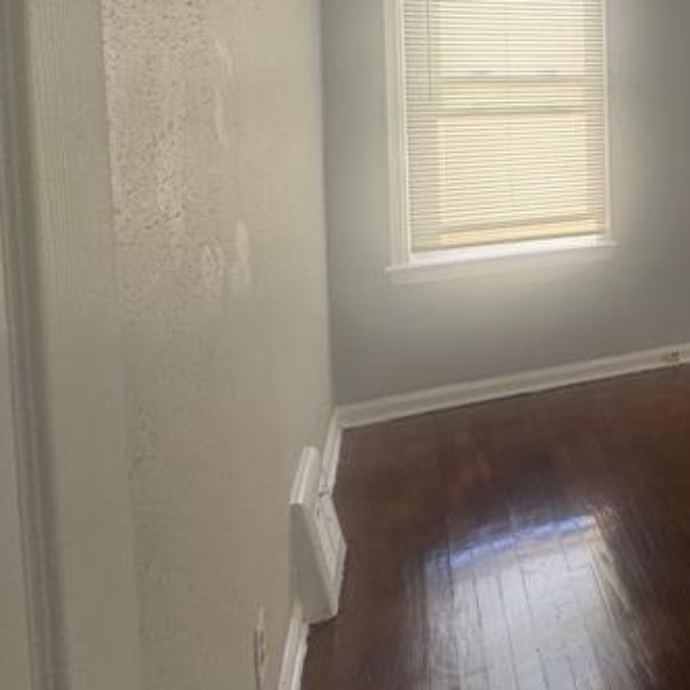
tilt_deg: -2.7
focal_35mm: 38
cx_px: 951
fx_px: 857
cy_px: 102
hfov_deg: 31.0
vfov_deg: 41.2
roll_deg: +0.7
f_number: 2.2
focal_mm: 2.22
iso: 40
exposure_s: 1/207
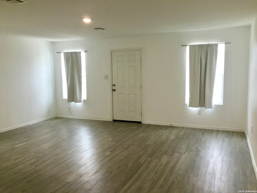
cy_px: 96
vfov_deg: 45.4
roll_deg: +0.1
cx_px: 128
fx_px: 230
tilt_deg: -6.3
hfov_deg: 58.4
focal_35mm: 31
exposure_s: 1/30
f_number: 2.4
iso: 32
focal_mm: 3.3
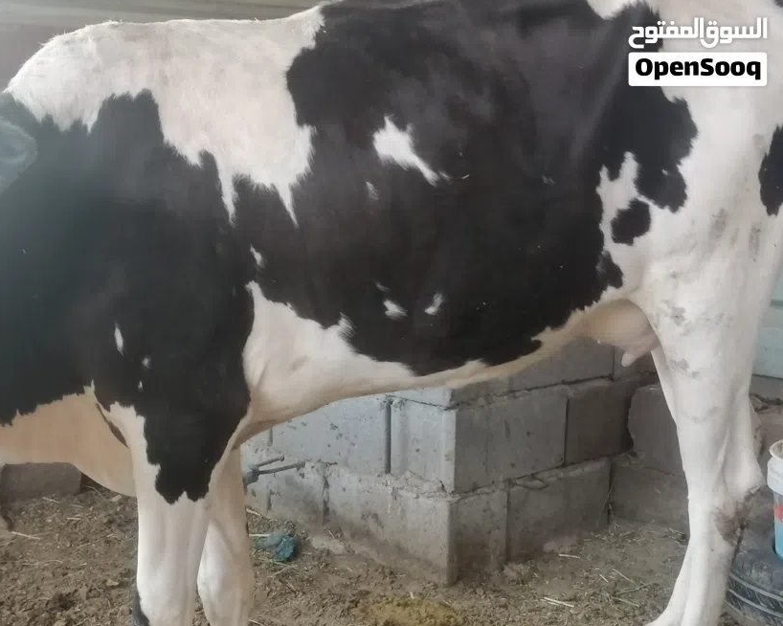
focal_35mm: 55
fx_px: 1274
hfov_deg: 34.0
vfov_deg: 27.6
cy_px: 362
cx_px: 301
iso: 250
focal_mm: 5.3
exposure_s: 1/33.3
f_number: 1.8
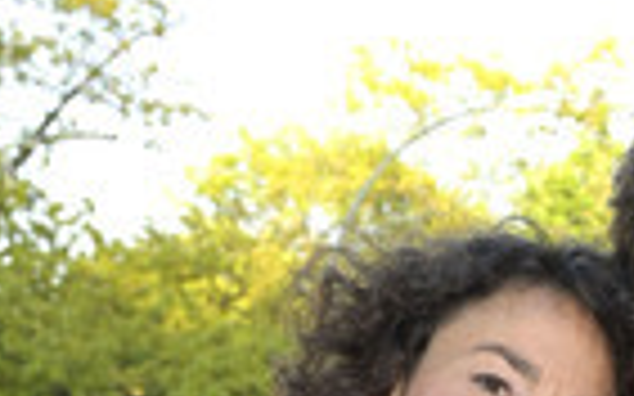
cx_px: 562
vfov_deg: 11.6
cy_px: 792
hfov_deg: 20.2
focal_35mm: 101
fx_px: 1744
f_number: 5.6
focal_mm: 35
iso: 640
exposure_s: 1/250
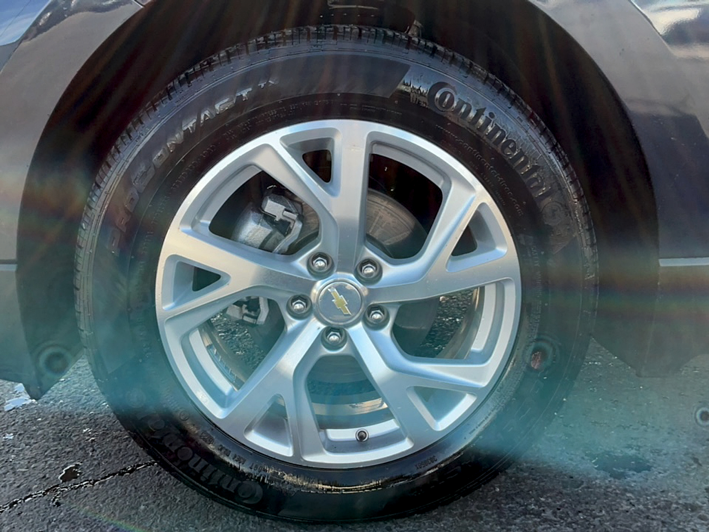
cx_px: 354
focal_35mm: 30
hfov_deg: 60.0
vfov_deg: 46.8
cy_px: 266
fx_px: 614
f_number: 1.8
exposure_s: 1/196
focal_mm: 3
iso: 20
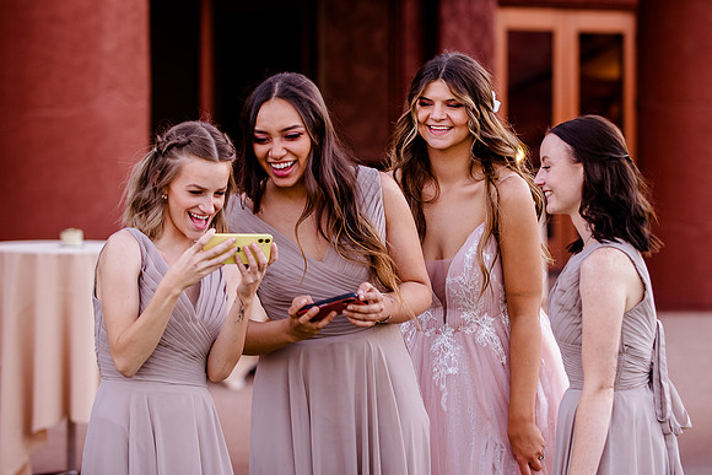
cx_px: 390
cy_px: 179
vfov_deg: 9.7
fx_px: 2790
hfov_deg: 14.5
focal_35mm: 141
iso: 500
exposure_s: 1/100
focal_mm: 98
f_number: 2.8
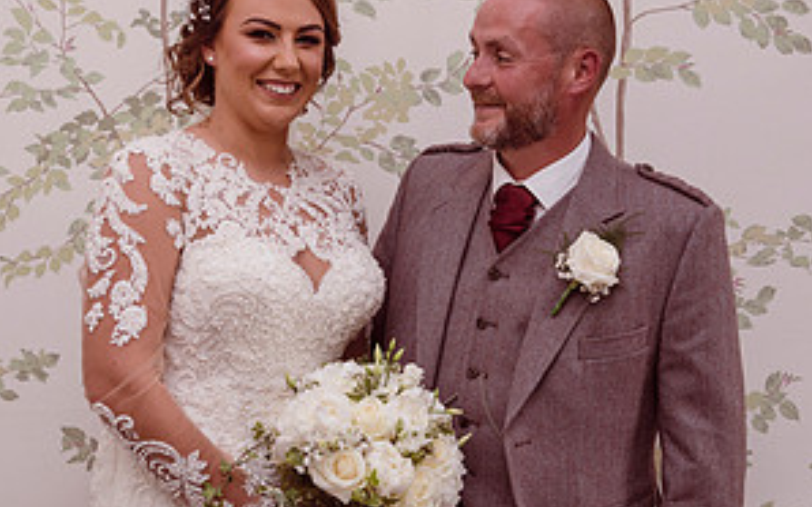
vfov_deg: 16.9
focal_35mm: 77
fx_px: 1703
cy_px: 300
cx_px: 406
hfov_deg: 26.8
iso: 320
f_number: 5.6
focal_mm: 50
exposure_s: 1/60
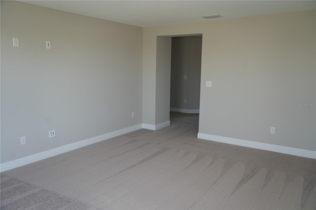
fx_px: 263
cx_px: 158
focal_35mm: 30
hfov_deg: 61.9
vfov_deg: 43.6
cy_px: 105
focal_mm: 30
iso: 200
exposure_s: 1/60
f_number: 4
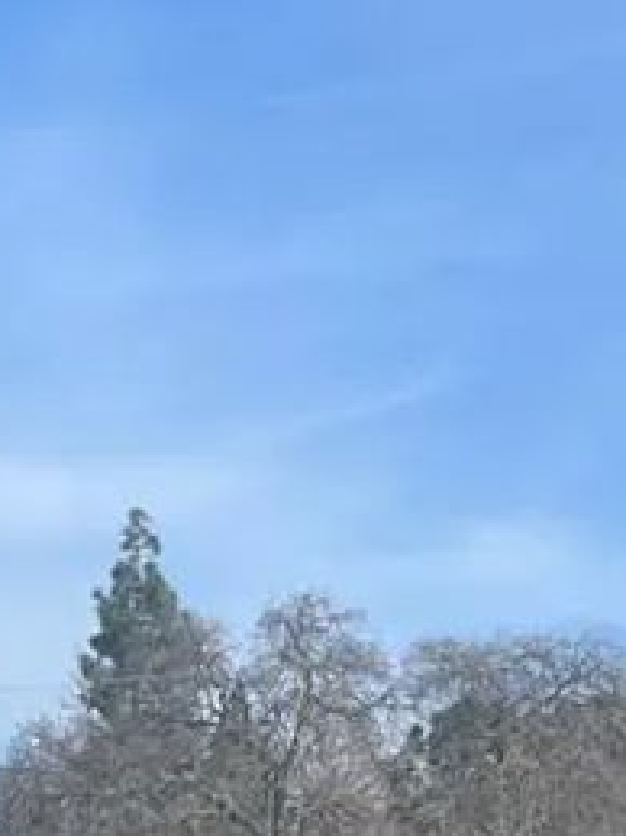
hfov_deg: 10.7
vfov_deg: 14.3
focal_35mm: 137
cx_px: 10
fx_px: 3306
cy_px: 754
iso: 50
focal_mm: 5.1
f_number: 1.6
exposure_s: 1/3413
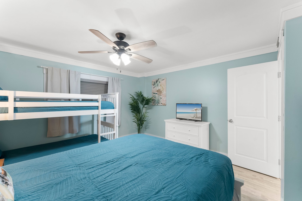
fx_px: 117
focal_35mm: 14
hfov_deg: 104.3
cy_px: 100
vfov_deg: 81.2
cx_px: 151
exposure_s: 1/15
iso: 2500
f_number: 8
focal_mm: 14
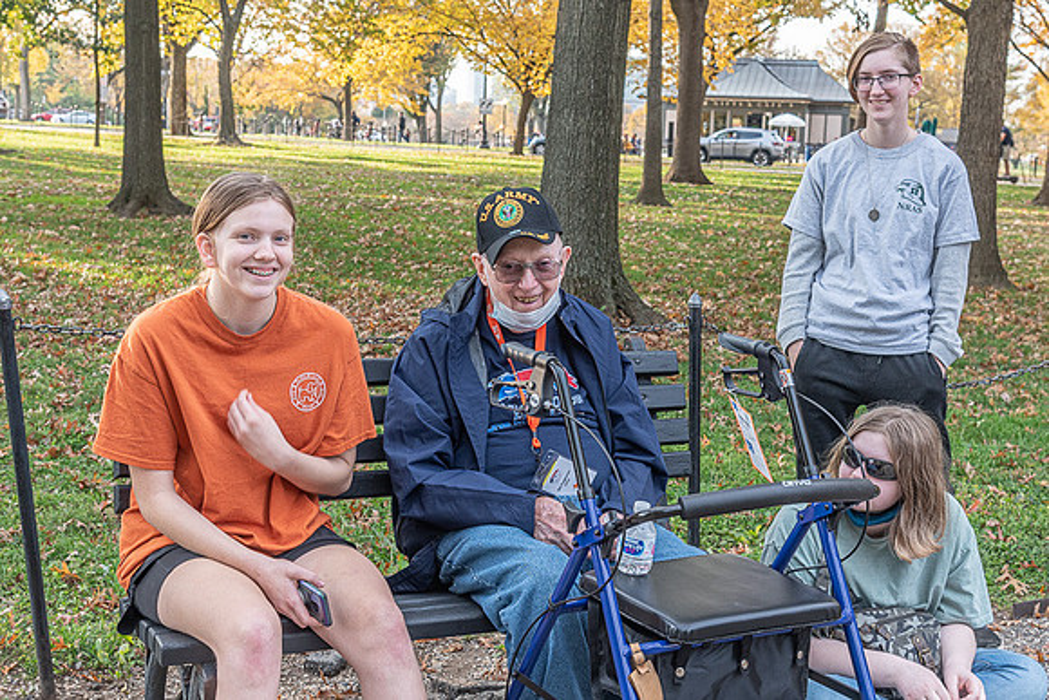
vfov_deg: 26.2
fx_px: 1503
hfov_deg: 38.5
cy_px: 306
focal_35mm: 52
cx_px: 517
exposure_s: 1/160
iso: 500
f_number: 6.3
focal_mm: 40
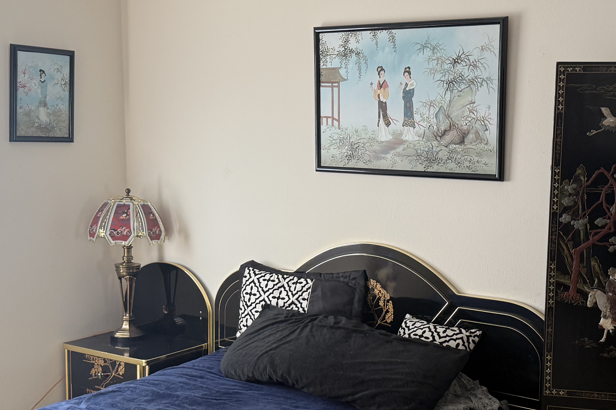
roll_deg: -0.8
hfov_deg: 37.3
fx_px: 907
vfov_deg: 25.5
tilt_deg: -7.5
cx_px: 382
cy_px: 236
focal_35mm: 53
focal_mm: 6.76
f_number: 1.78
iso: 160
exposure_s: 1/60
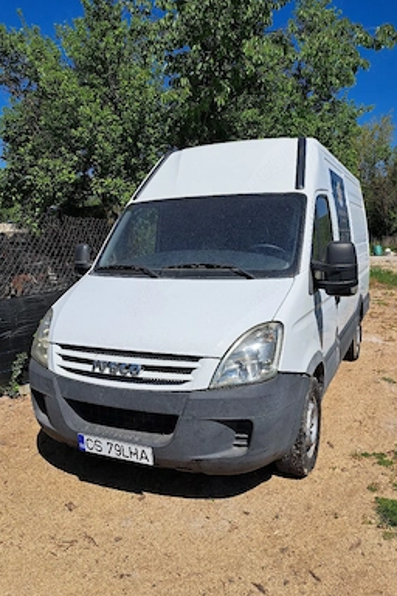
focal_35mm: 26
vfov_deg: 69.4
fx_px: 430
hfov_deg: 49.5
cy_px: 292
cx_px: 205
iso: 50
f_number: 1.8
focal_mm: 5.23
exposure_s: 1/2500
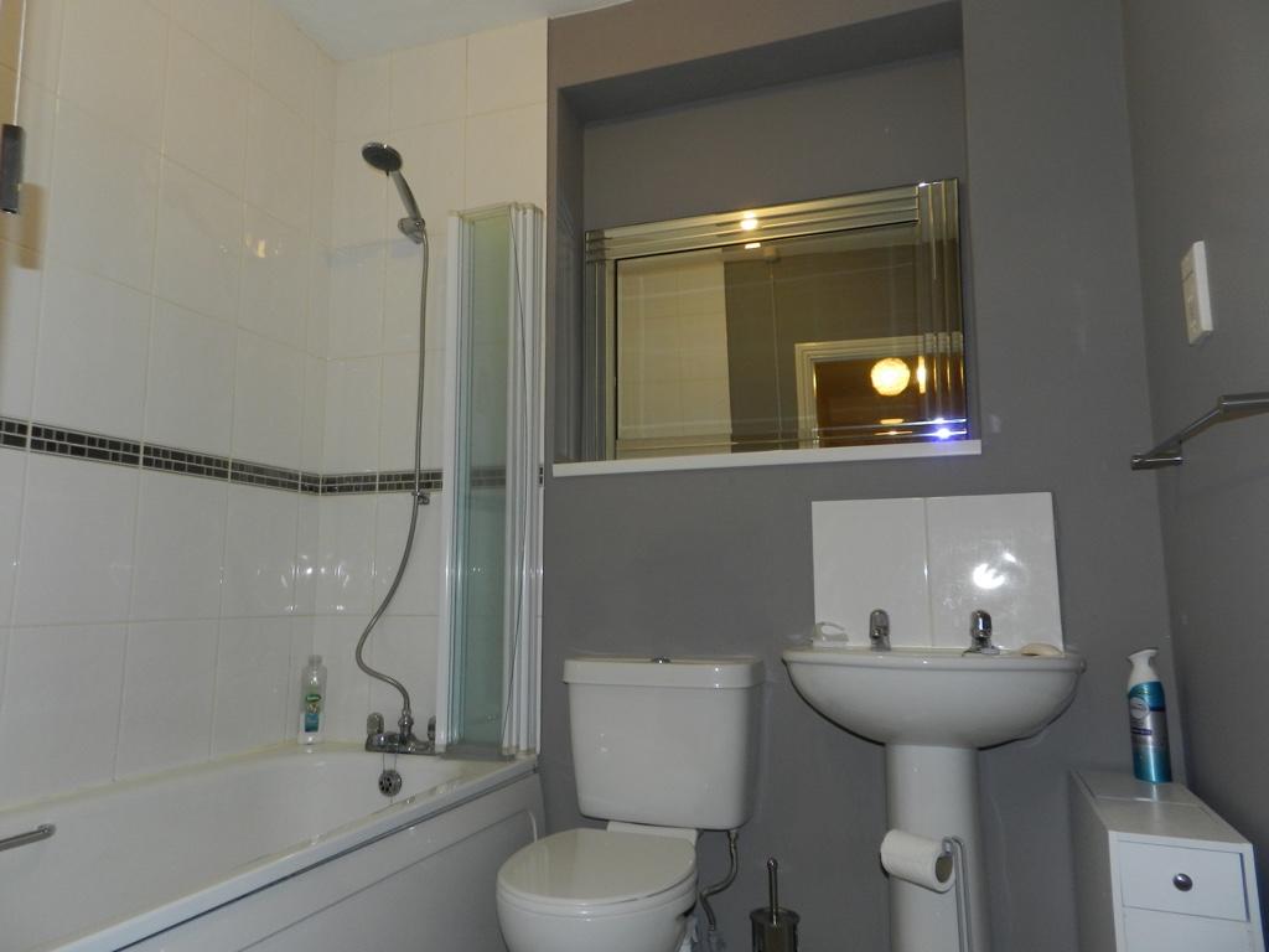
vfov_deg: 58.9
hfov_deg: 73.9
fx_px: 843
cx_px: 634
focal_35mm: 23
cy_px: 476
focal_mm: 4
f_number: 3.4
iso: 200
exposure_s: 1/30
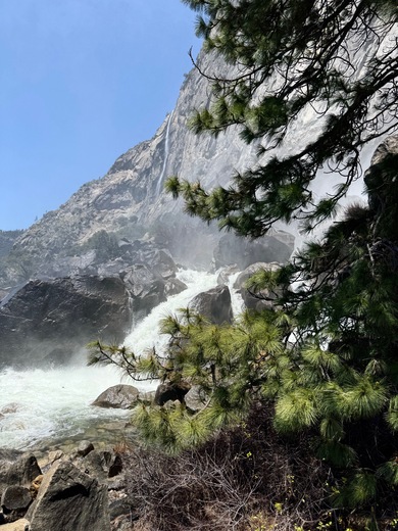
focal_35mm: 24
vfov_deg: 71.6
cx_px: 199
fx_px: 368
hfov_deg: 56.8
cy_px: 266
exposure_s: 1/3802
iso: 80
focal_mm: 6.76
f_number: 1.78
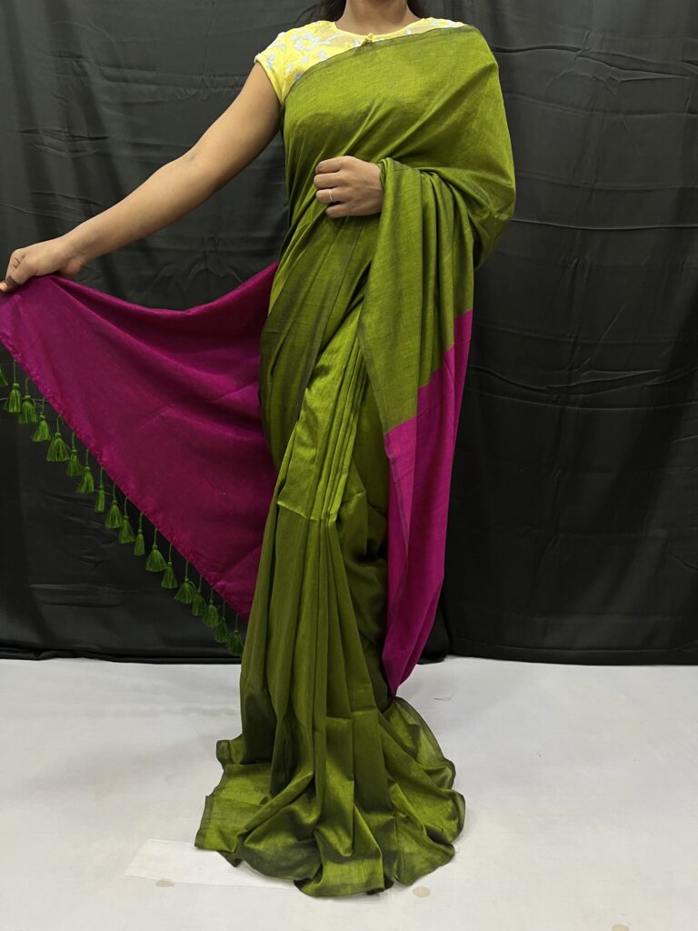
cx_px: 349
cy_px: 466
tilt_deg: -8.6
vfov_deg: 67.3
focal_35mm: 26
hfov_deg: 53.1
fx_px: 699
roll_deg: -1.5
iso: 100
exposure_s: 1/50
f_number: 1.6
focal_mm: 5.1
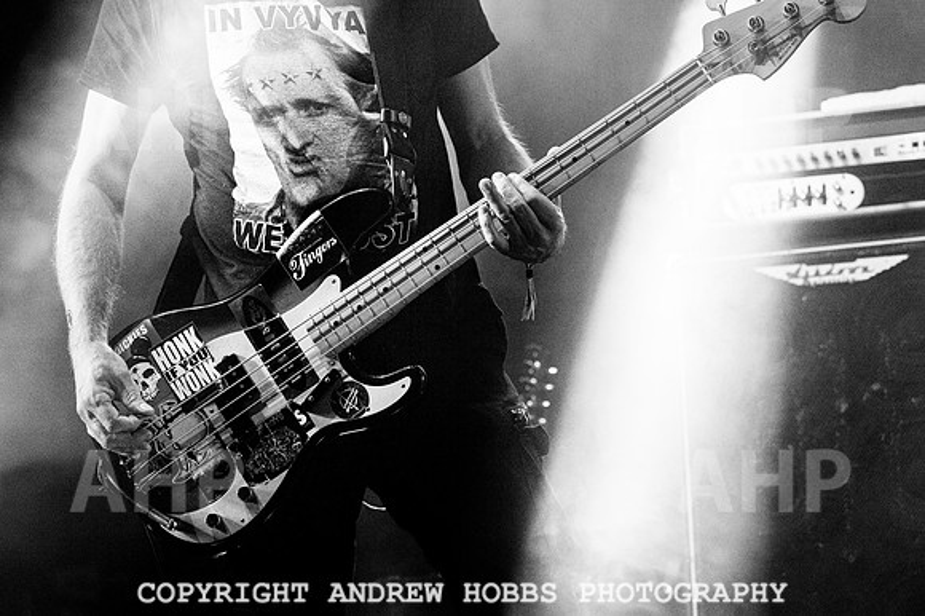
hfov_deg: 20.0
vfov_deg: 13.4
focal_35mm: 102
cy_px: 308
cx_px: 462
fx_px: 2619
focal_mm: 102
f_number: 5
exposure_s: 1/1000
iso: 3200
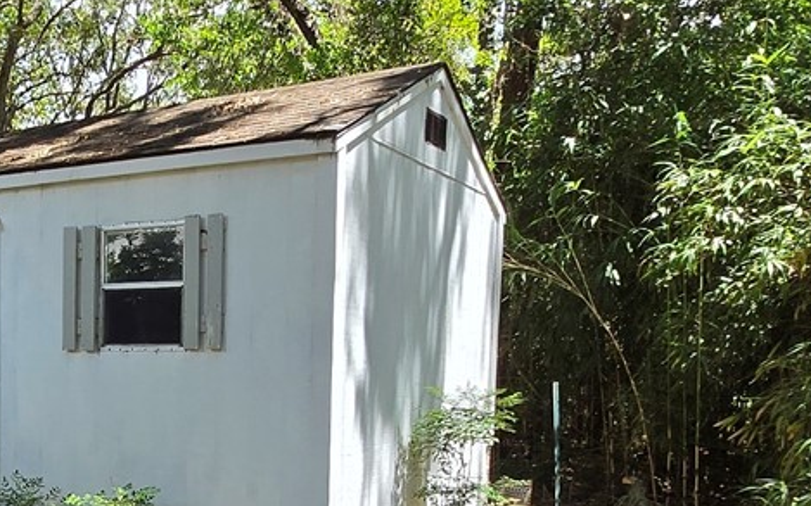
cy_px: 470
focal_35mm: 47
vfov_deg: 26.4
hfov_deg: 40.2
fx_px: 1039
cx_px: 118
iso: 25
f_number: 2.2
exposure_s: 1/244
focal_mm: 1.7
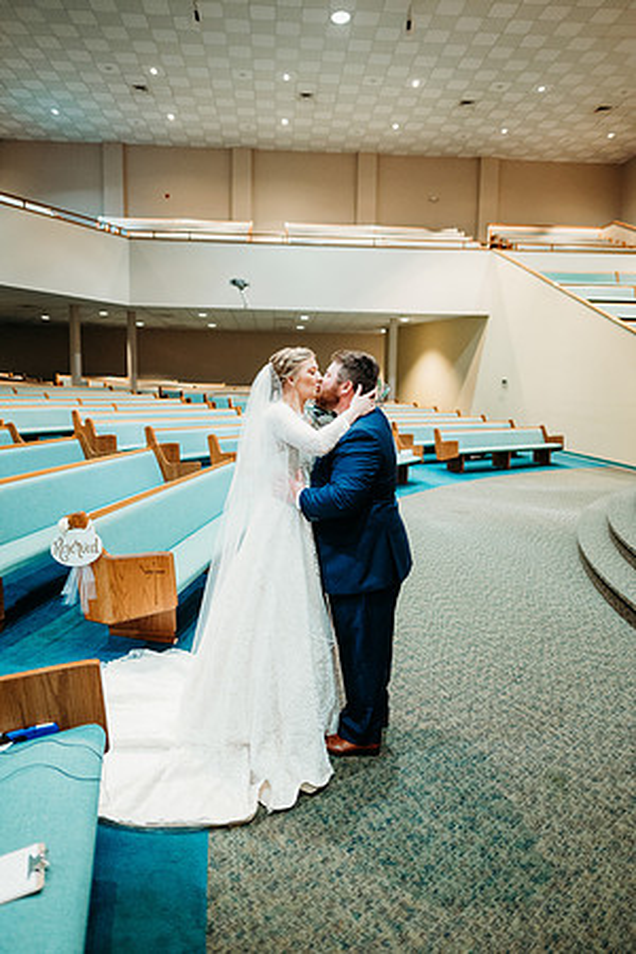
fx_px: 636
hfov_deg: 53.1
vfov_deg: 73.7
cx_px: 318
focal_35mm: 24
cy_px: 477
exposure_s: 1/100
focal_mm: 24
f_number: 1.8
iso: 2500
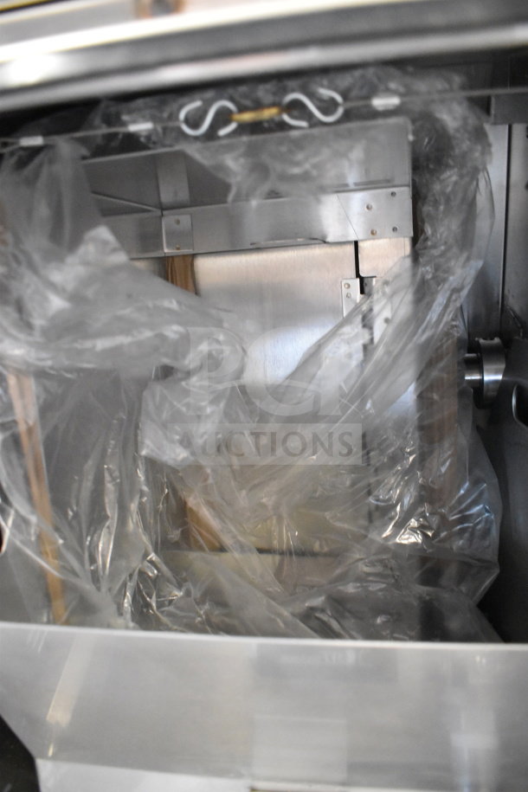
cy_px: 396
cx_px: 264
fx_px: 594
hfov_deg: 47.9
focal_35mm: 27
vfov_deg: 67.4
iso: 7200
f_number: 3.5
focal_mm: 18
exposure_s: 1/30
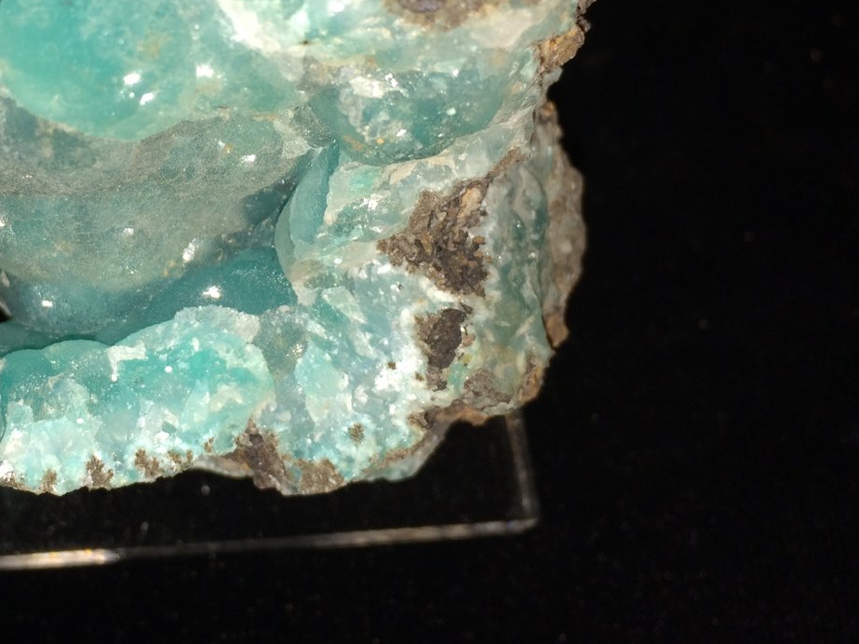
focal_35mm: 52
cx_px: 195
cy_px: 147
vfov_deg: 27.6
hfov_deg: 35.8
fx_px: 1290
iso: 32
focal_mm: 4.12
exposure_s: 1/297
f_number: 2.2
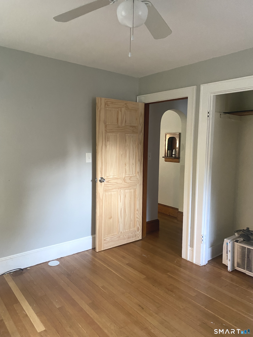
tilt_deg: -3.4
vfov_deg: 67.3
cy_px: 168
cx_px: 126
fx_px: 253
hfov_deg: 53.1
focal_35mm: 26
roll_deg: -0.6
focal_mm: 4.25
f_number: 1.8
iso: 500
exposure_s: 1/30
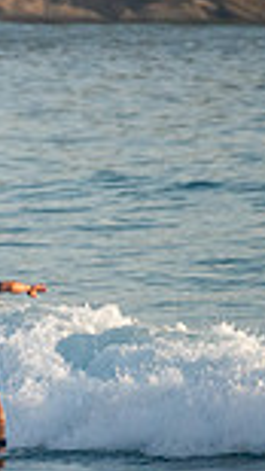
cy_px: 289
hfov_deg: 0.5
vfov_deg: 0.9
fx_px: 31181
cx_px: -239
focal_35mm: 2492
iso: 560
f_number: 5.6
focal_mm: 500
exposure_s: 1/500
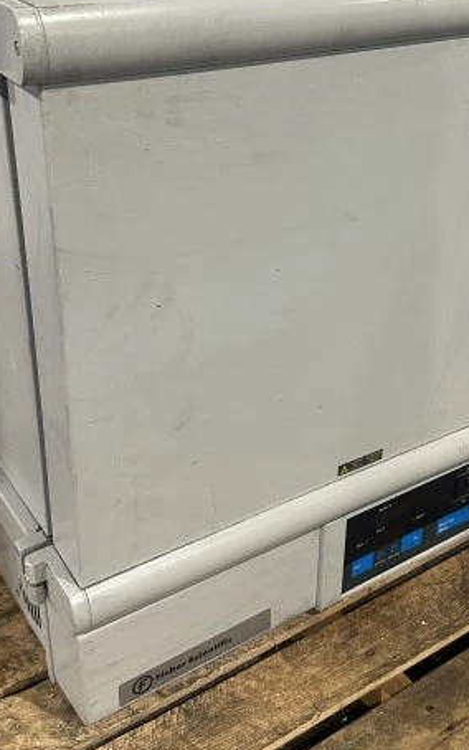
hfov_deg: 29.9
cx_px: 256
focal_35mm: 43
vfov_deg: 45.9
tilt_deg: -25.1
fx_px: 879
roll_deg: -3.0
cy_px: 296
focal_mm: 6.86
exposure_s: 1/60
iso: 200
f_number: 1.78
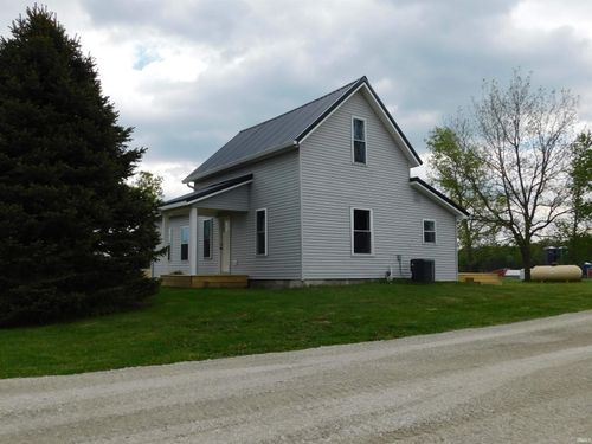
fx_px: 513
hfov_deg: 60.0
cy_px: 222
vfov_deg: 46.8
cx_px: 296
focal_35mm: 30
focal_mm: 5.3
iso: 125
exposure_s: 1/1250
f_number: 3.2
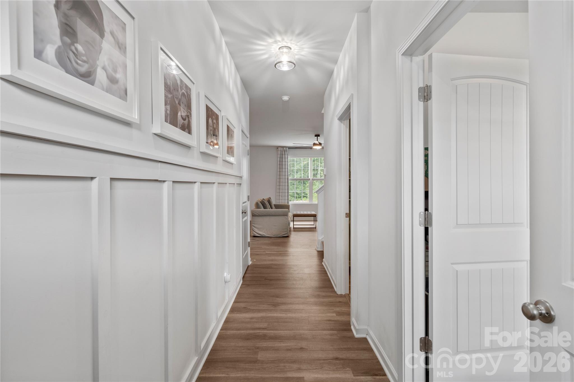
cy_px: 191
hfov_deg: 90.0
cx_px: 287
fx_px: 287
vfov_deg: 67.4
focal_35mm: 18
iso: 640
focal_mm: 18
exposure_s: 1/60
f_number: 9
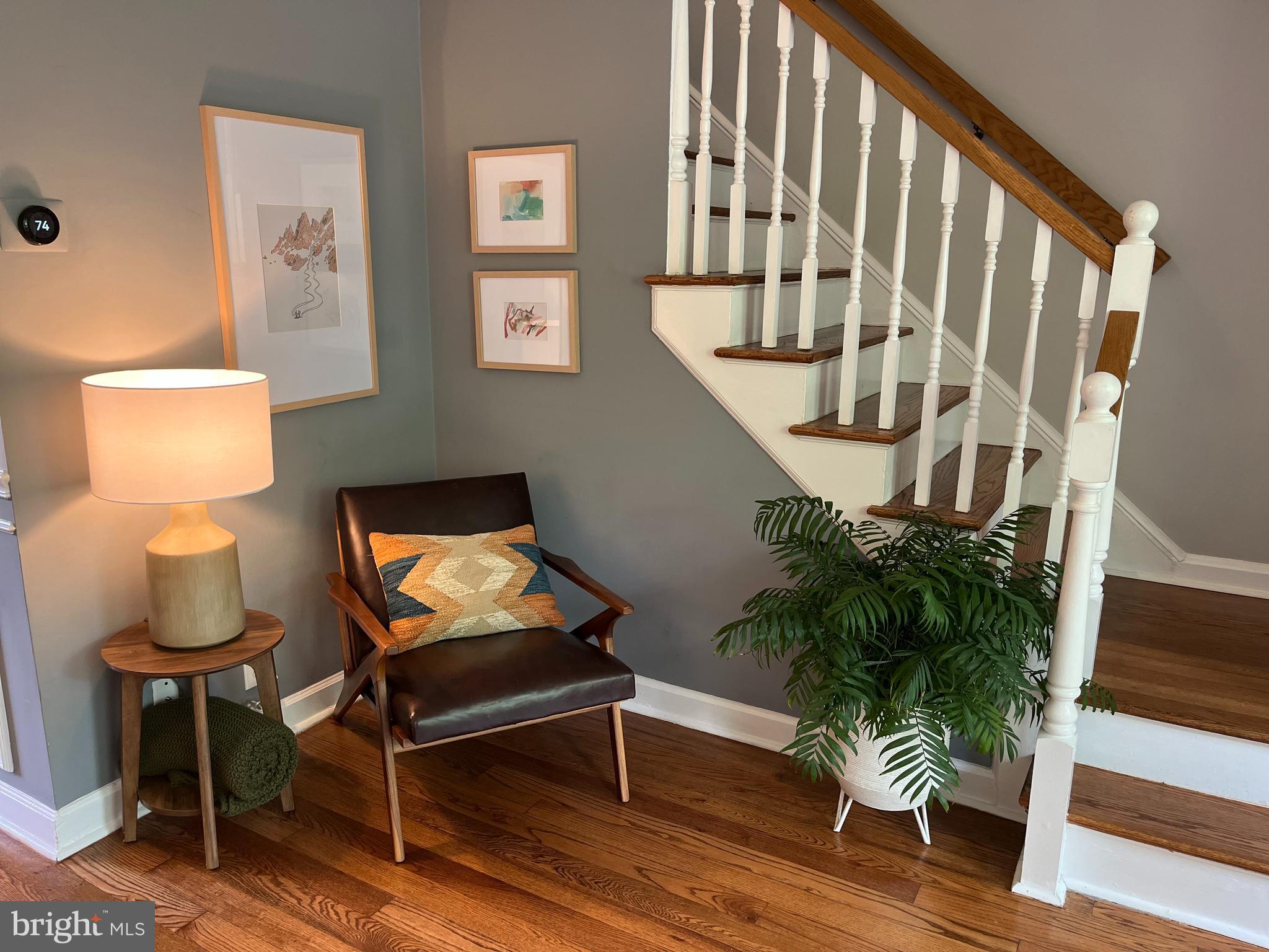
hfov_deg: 67.3
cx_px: 634
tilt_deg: -13.0
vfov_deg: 53.1
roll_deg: -1.5
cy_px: 476
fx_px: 953
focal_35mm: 26
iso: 160
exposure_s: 1/60
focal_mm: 5.1
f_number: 1.6
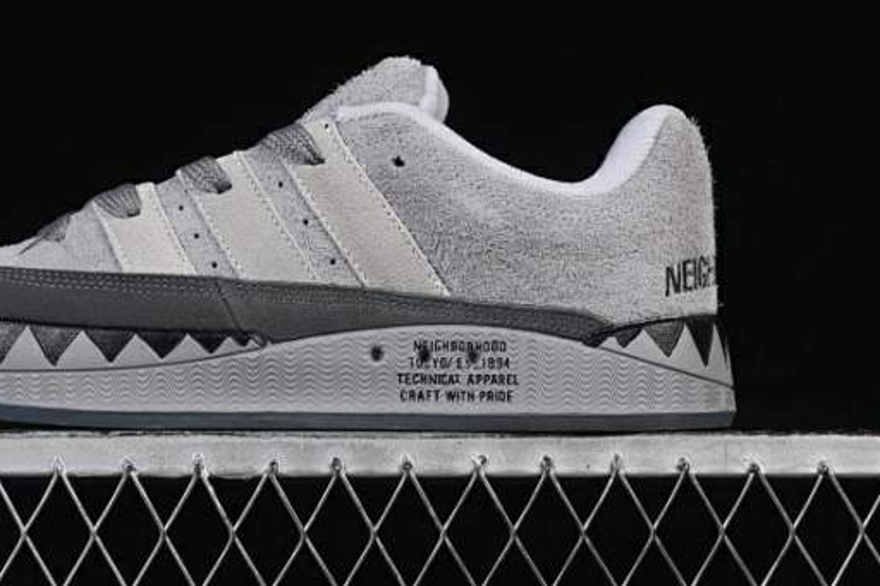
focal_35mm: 107
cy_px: 170
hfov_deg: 19.1
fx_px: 2615
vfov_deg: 12.8
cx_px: 309
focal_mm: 50
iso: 160
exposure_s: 1/80
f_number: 8
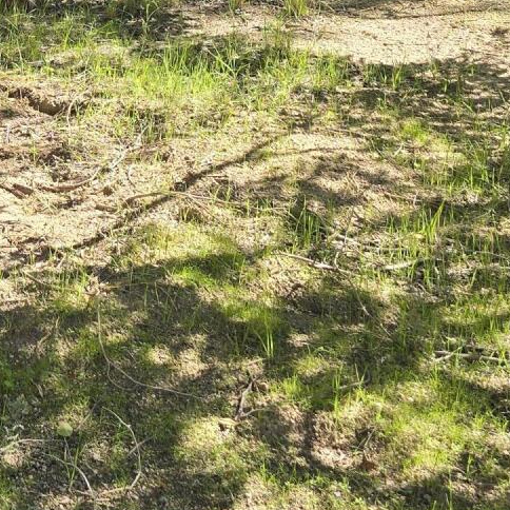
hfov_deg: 18.4
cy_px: -163
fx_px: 1400
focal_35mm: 84
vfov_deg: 19.0
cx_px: -246
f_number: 1.7
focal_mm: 6.3
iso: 12
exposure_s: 1/180
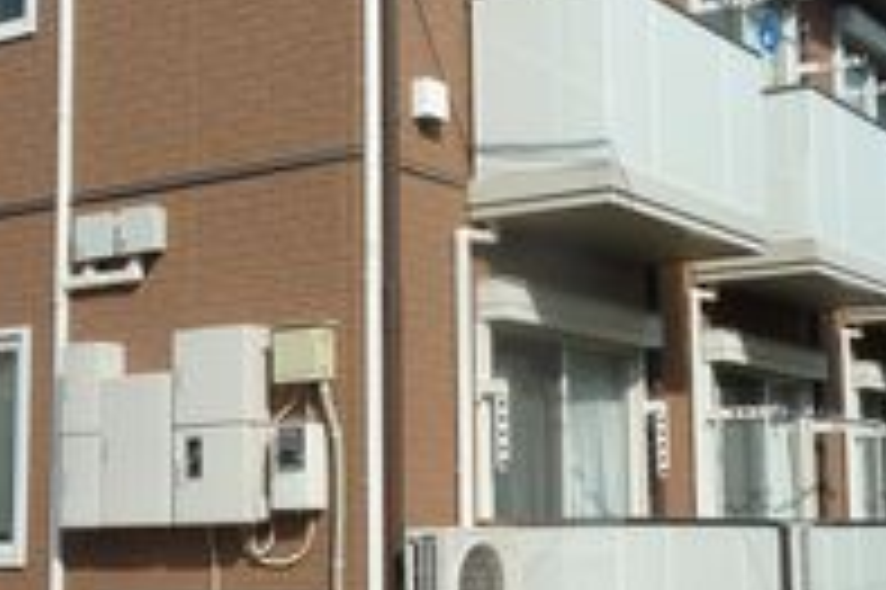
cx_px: 391
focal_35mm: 66
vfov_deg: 20.6
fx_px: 1623
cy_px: 309
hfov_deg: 30.5
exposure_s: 1/800
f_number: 5.6
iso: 100
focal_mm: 4.4
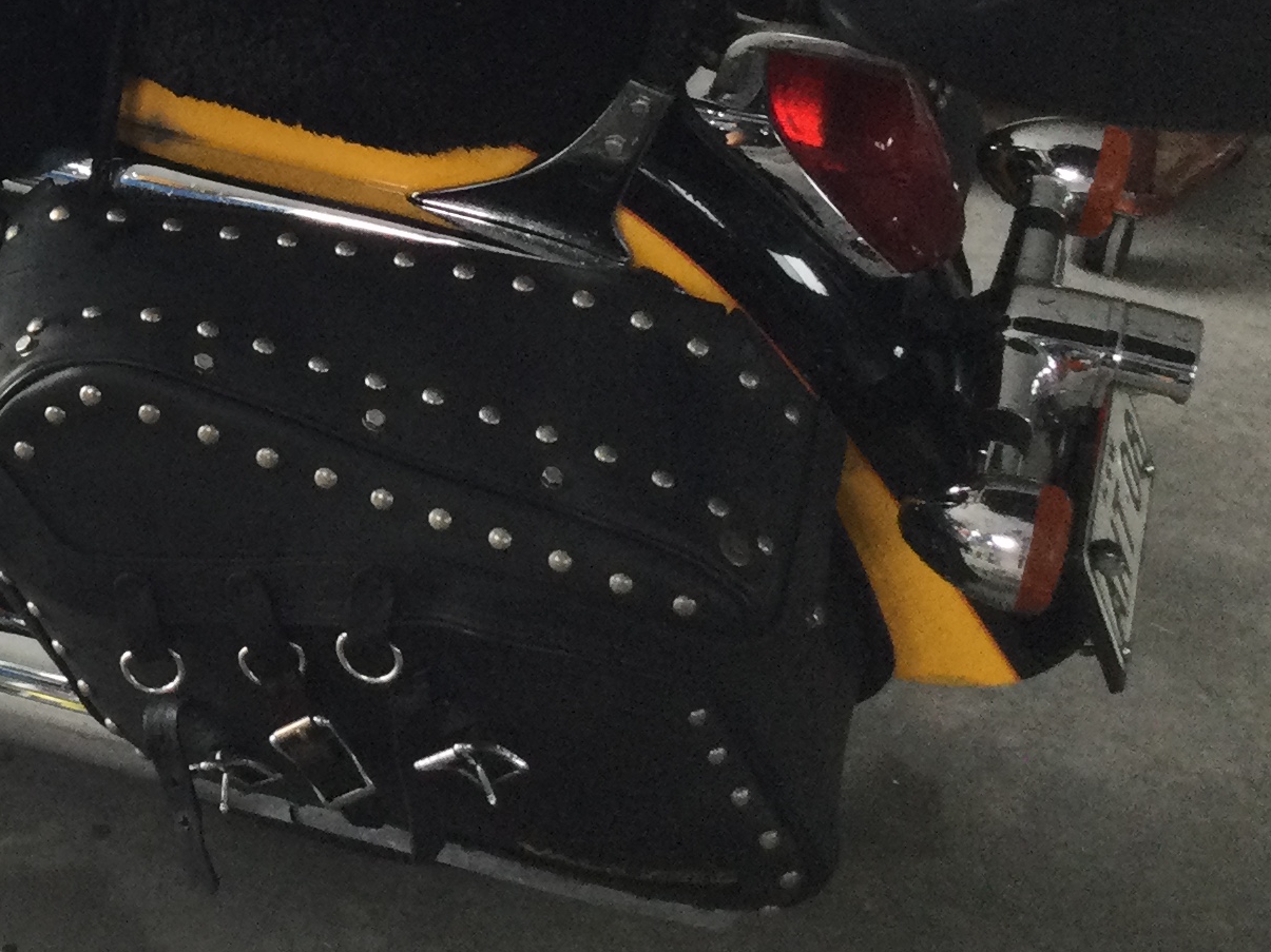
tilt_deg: -27.6
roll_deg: -1.0
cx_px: -313
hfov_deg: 21.4
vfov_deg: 17.1
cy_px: -38
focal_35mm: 84
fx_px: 3083
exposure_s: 1/33
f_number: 2.4
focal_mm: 3.3
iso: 64
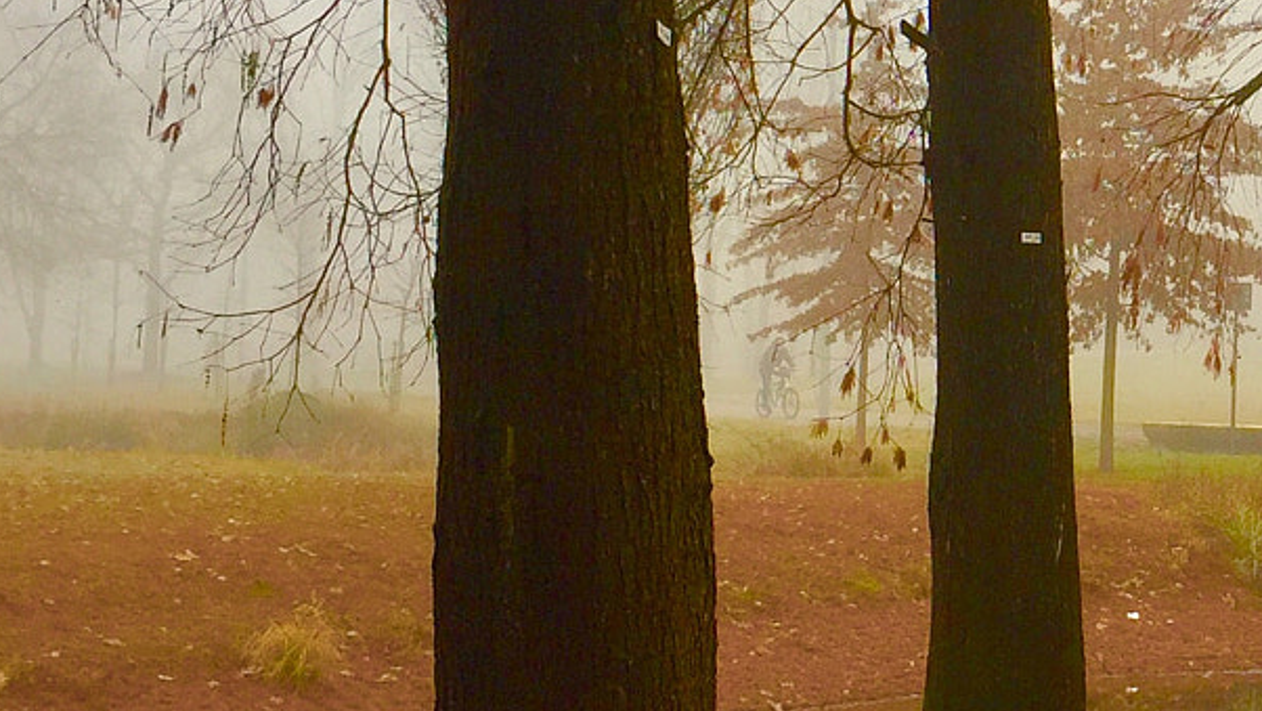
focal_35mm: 84
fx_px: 2812
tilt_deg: +4.8
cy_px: 208
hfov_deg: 23.9
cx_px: 1346
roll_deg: -0.9
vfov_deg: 14.4
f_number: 2.2
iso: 32
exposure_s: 1/471
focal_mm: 4.15
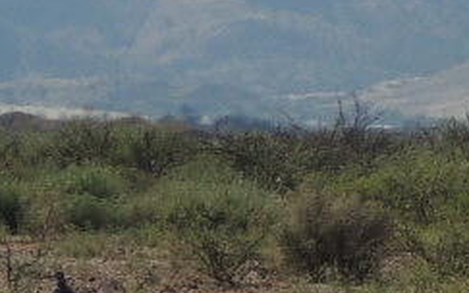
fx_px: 13820
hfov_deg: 1.9
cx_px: 940
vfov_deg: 1.2
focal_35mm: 1081
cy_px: -54
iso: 100
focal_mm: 27.6
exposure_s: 1/1000
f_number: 4.4
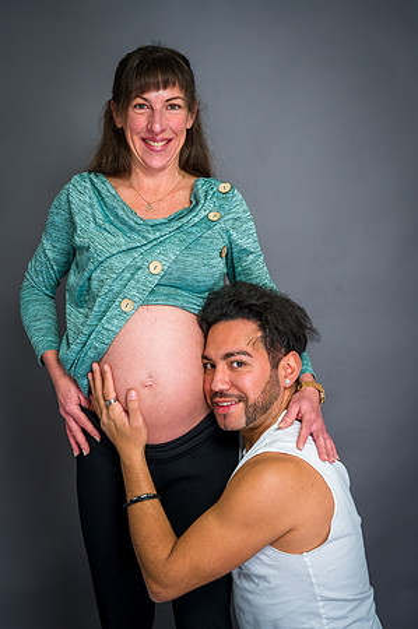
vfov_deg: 34.5
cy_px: 314
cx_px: 209
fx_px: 1012
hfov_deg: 23.3
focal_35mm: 58
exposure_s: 1/125
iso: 200
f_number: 6.3
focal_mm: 58
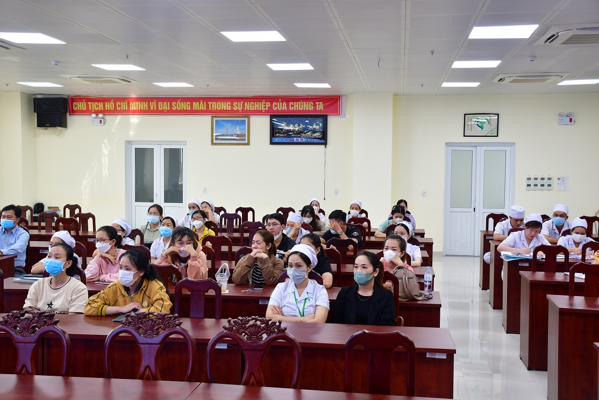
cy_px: 200
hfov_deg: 48.5
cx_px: 300
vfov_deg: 33.4
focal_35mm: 40
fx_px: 666
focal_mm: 27
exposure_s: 1/50
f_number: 5
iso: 450
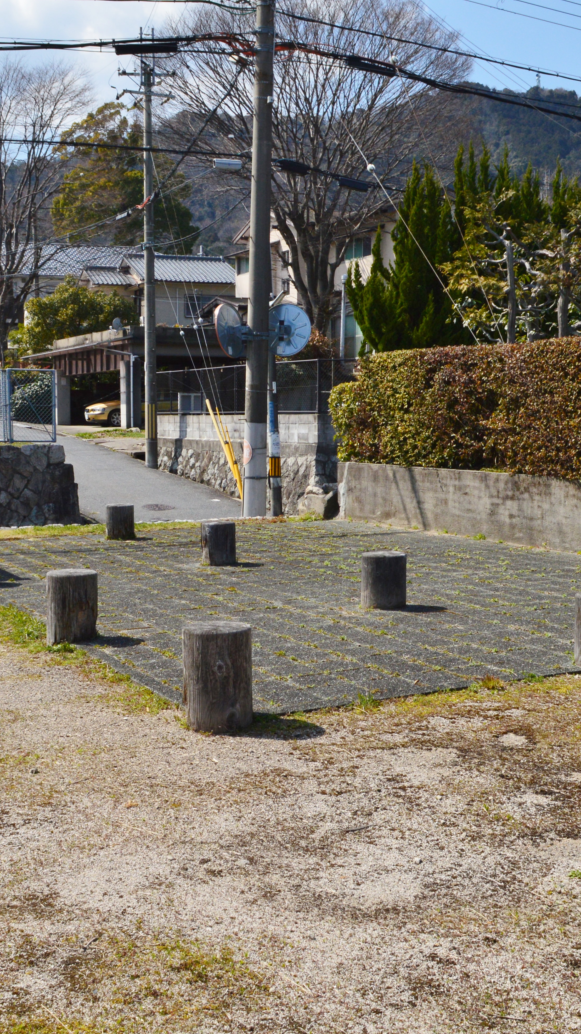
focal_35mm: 43
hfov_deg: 27.7
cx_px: 296
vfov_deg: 47.4
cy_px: 513
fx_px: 1178
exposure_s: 1/500
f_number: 11
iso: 400
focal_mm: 18
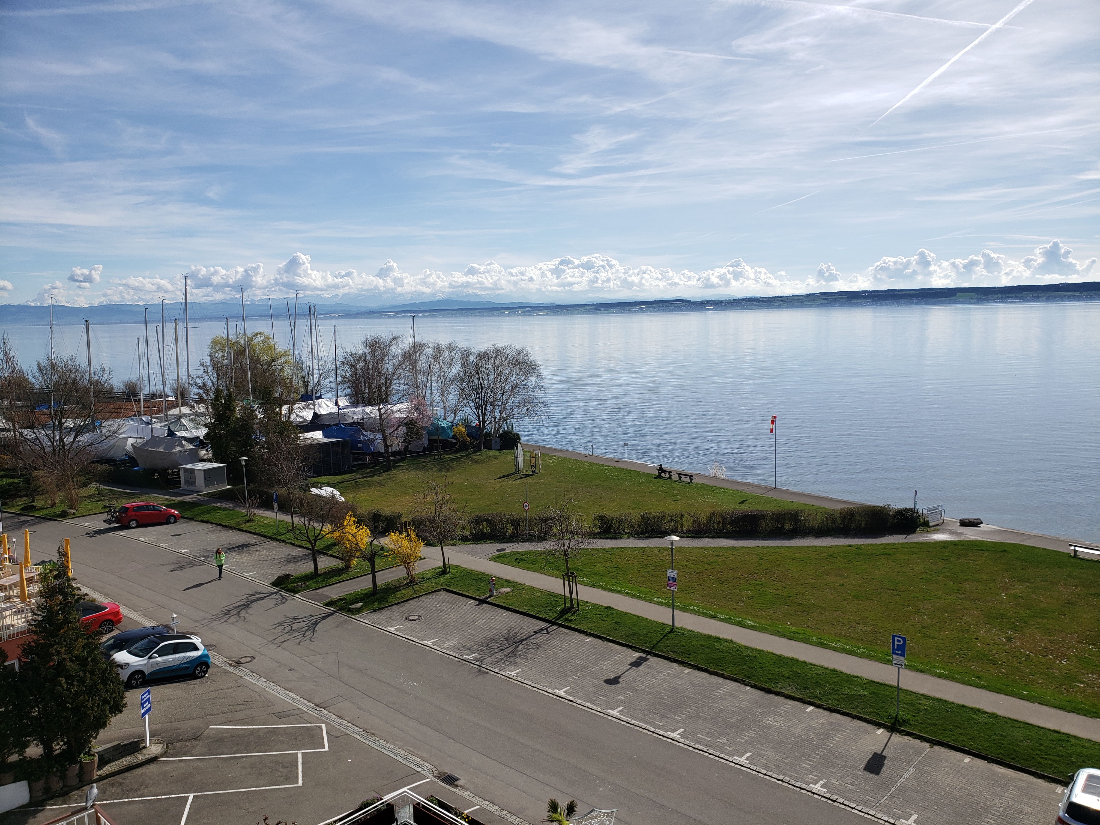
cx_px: 550
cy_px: 412
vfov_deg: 53.1
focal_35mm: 26
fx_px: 826
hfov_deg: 67.3
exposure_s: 1/2210
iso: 50
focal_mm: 4.3
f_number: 2.4
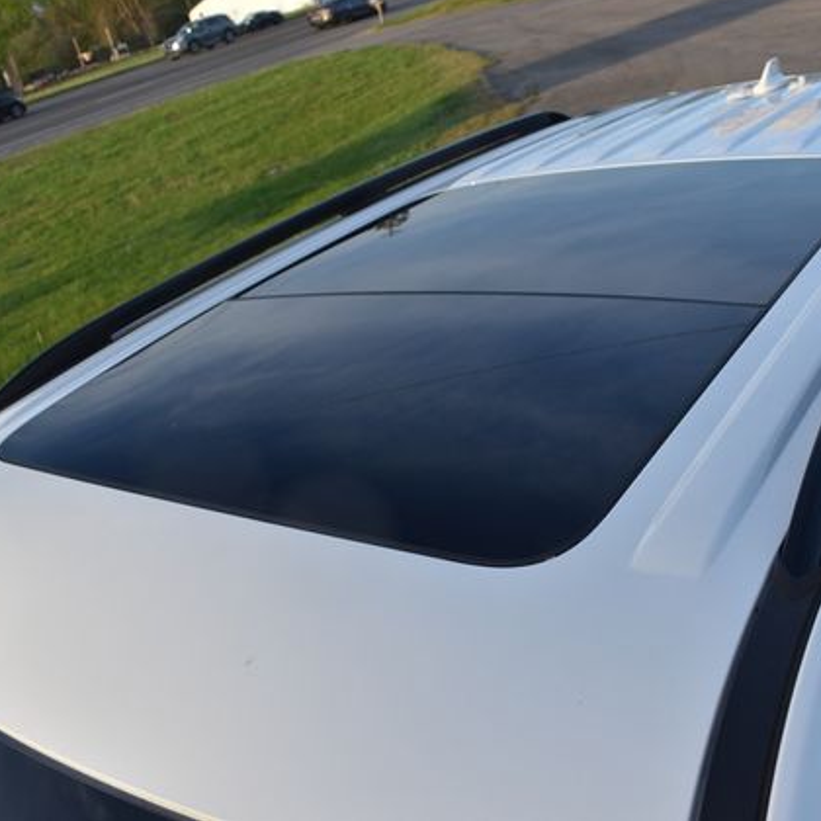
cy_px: 406
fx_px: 939
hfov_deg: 47.2
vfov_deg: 47.2
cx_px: 414
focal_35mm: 35
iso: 200
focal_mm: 18
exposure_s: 1/250
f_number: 6.3
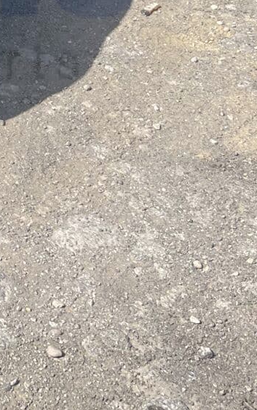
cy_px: -222
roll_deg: -3.2
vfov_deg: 18.2
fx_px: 1120
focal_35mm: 100
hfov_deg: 11.7
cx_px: -266
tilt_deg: -18.6
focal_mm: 5.1
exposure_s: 1/2463
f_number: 1.6
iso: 50
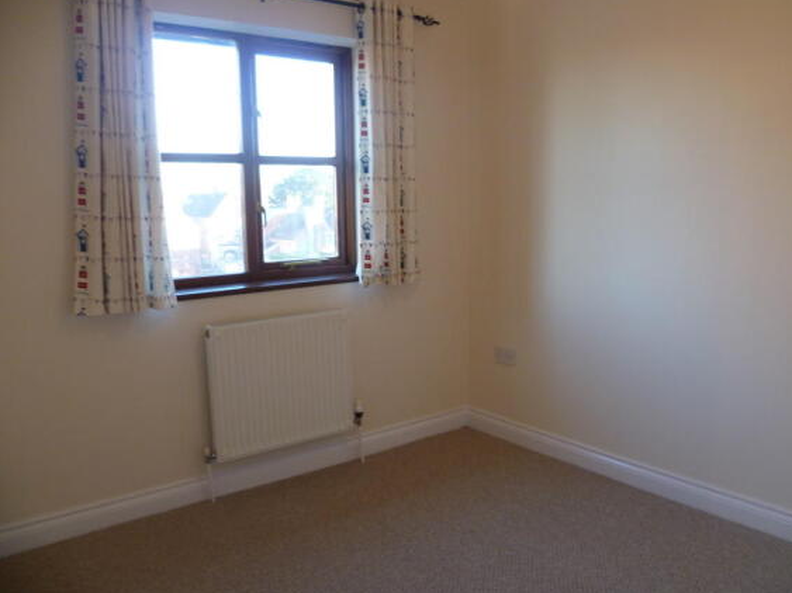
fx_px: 663
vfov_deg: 48.2
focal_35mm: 29
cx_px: 409
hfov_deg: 61.7
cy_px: 300
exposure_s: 1/30
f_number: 2.8
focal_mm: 5
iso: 160
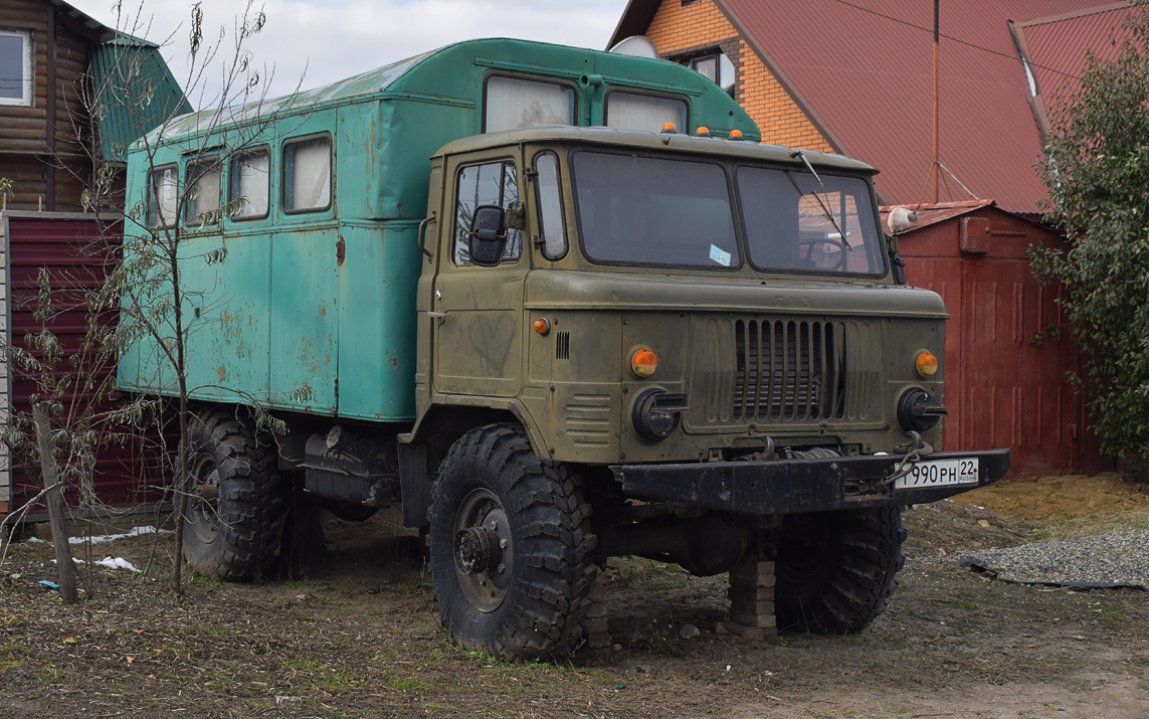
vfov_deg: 27.7
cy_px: 325
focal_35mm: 47
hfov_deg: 43.0
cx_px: 590
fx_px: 1458
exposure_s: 1/640
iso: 400
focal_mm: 29
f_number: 7.1
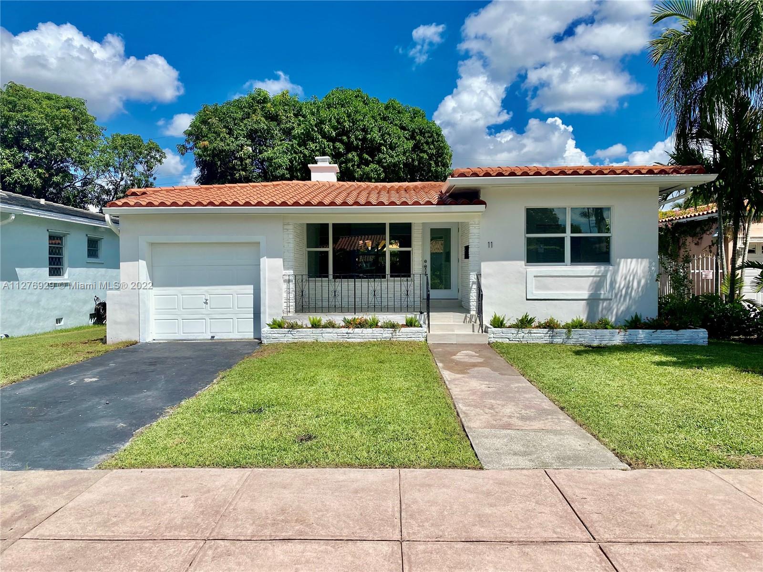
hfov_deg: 67.3
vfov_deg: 53.1
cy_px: 286
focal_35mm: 26
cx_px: 382
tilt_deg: -0.3
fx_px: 573
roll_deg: -0.5
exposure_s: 1/4808
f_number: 1.8
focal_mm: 4.25
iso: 32
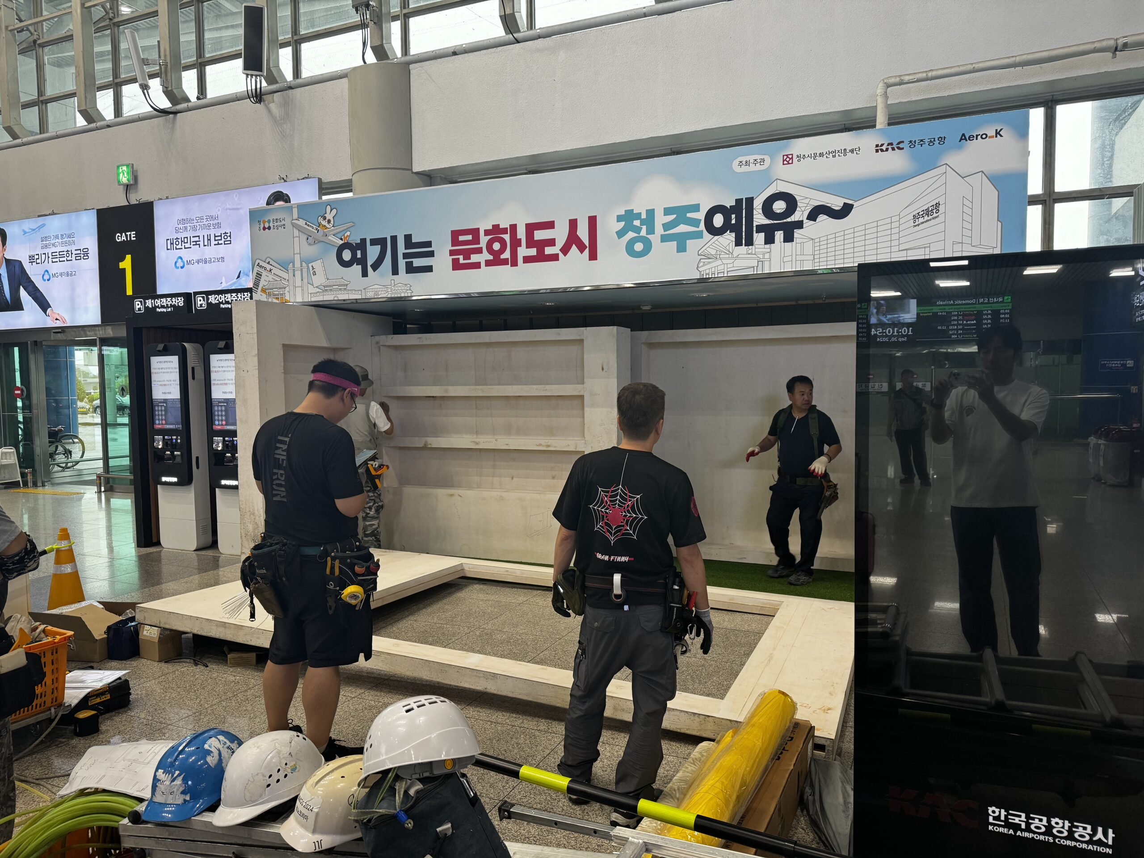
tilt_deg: -3.3
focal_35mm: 24
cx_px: 572
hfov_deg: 71.6
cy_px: 429
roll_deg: +1.0
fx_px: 793
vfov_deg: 56.8
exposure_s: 1/120
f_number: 1.78
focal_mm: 6.76
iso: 160
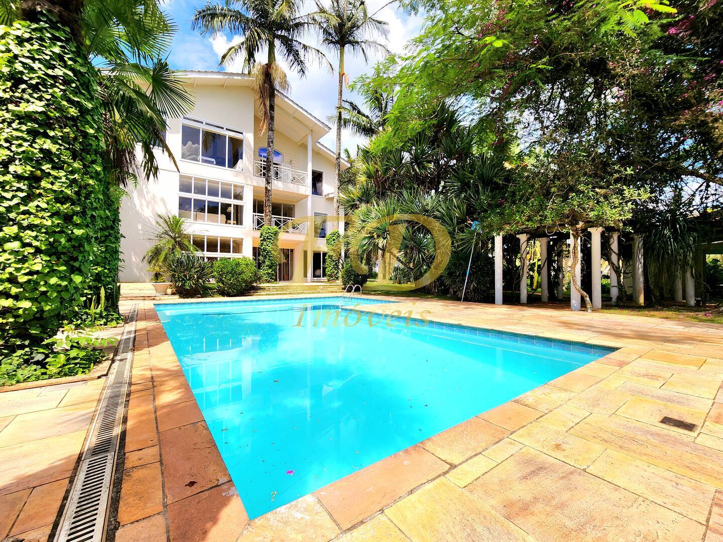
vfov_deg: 89.9
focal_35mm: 13
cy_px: 271
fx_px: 272
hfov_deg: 106.2
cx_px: 362
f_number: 2.2
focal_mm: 2.2
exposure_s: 1/1667
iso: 50
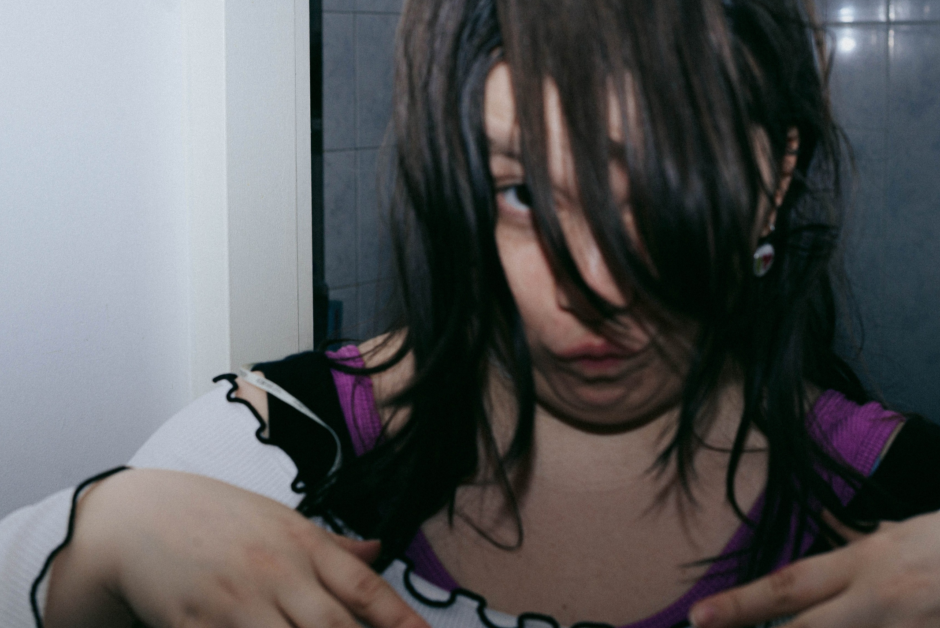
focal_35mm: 60
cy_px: 260
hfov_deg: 33.4
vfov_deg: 22.6
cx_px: 465
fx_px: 1567
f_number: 7.1
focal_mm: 50
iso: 125
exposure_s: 1/160
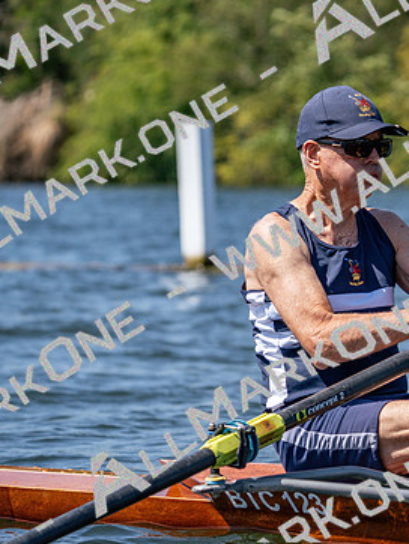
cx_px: 395
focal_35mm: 308
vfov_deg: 6.4
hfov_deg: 4.8
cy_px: 285
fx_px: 4846
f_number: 5.6
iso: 250
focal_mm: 200
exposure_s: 1/2000
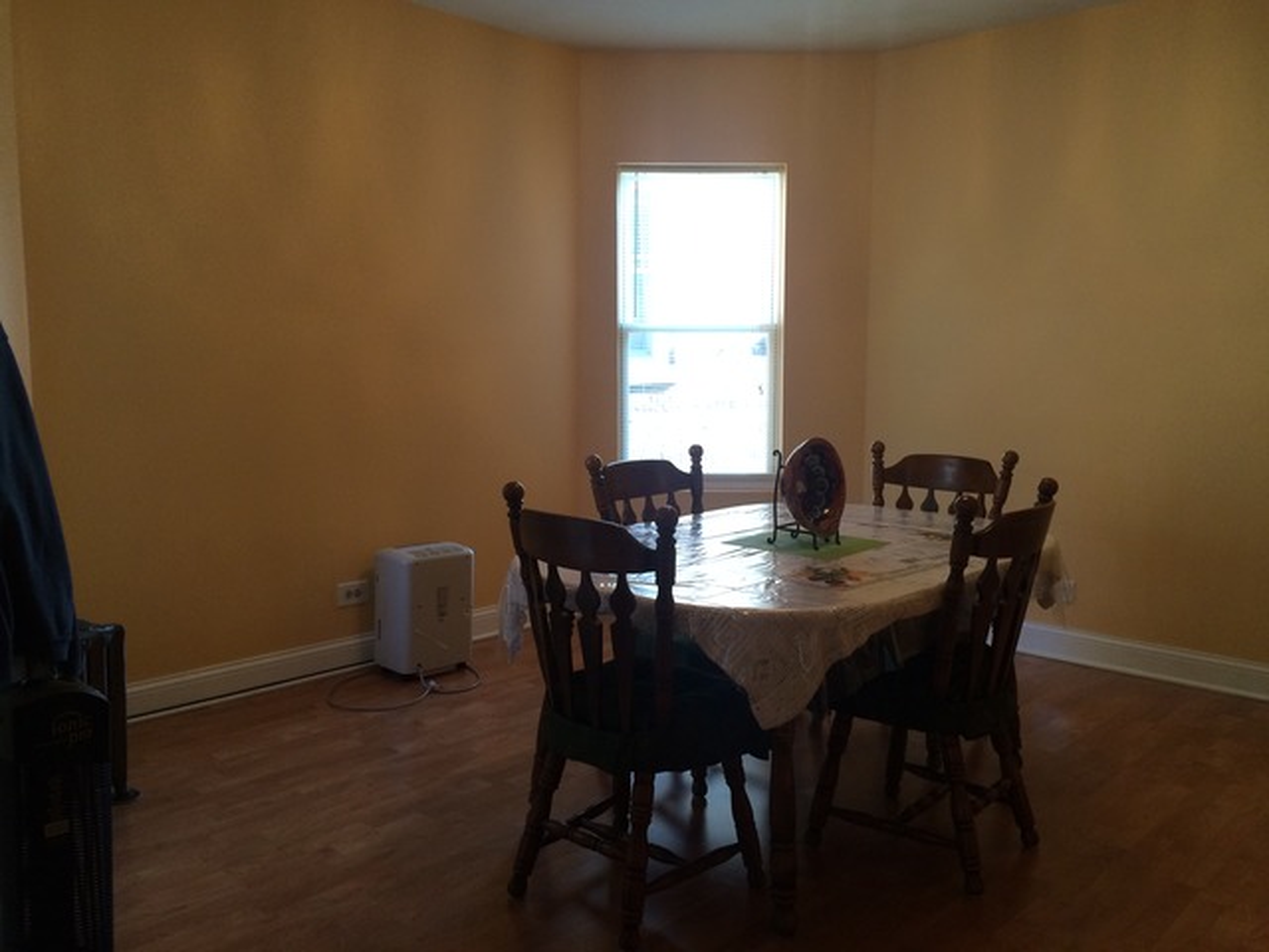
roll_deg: +0.9
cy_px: 476
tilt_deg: -6.0
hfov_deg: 61.7
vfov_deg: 48.2
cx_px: 634
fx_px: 1063
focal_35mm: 29
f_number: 2.2
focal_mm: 4.15
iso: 50
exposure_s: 1/30
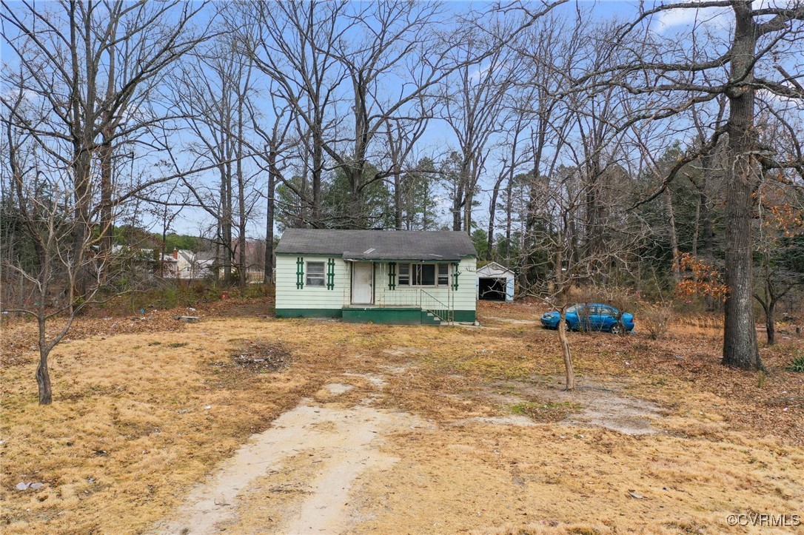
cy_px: 268
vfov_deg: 46.4
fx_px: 625
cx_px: 402
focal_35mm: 28
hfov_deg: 65.5
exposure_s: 1/60
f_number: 3.5
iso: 100
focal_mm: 10.26
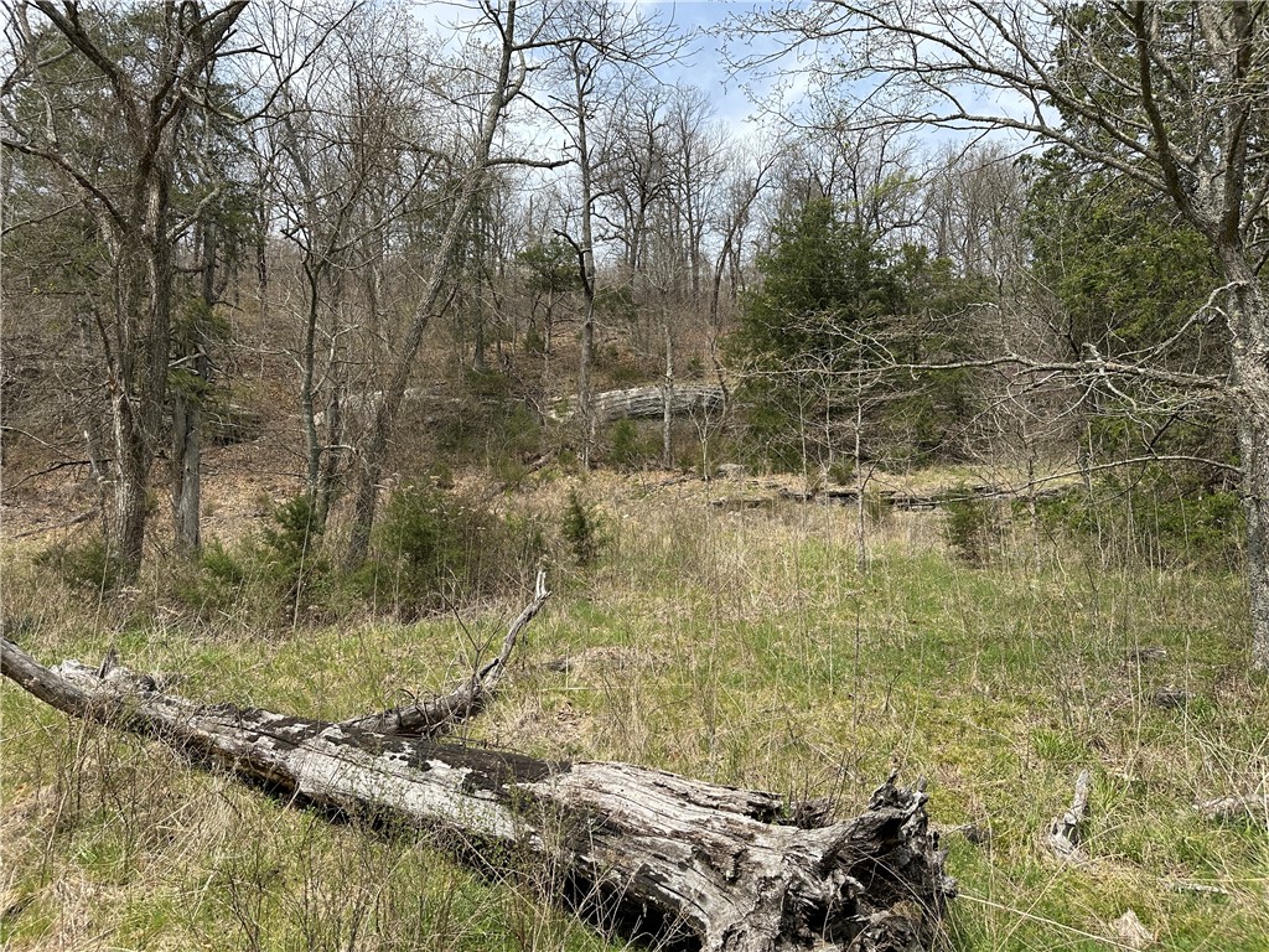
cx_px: 634
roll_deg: -0.2
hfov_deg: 71.6
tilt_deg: +9.8
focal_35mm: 24
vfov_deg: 56.8
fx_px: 880
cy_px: 476
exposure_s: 1/3472
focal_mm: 6.86
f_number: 1.78
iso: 80
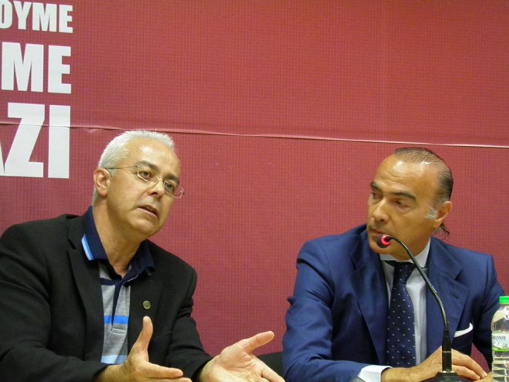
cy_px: 191
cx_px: 254
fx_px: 1853
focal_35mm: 126
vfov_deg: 11.8
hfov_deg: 15.6
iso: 640
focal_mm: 22.6
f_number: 4
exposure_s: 1/50
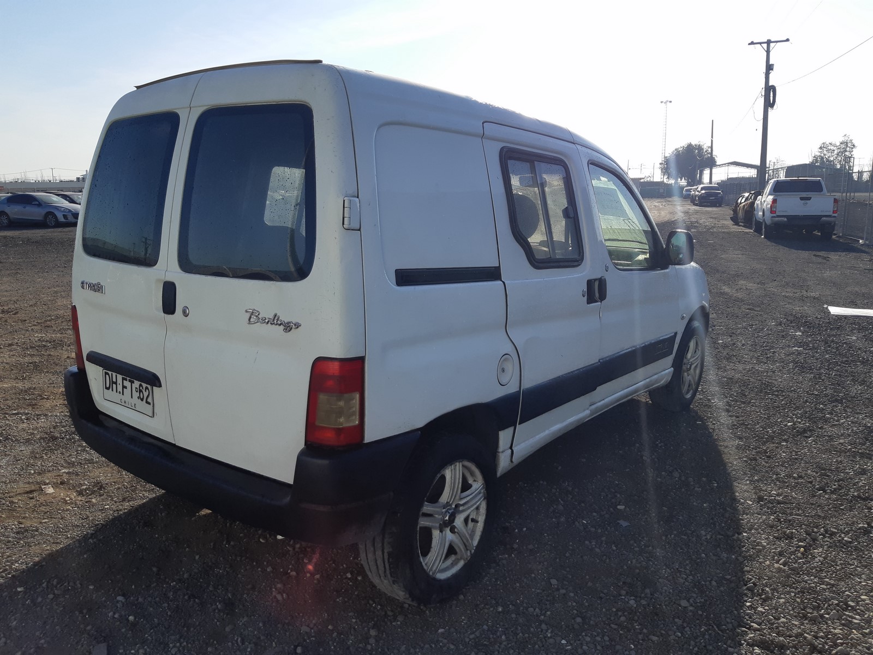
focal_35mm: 26
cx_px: 436
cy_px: 328
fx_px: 656
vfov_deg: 53.1
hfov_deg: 67.3
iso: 40
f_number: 1.7
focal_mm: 3.93
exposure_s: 1/2146
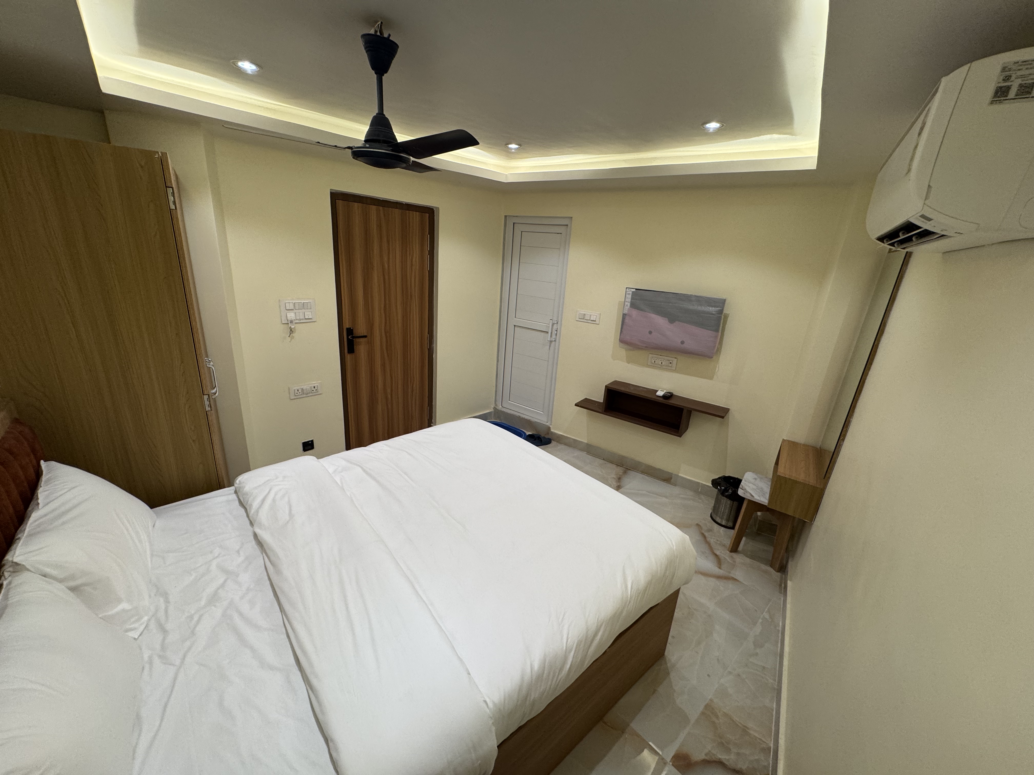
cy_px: 388
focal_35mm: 14
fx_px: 418
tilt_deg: -17.9
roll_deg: -3.4
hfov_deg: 102.1
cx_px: 517
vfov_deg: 85.7
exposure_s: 1/100
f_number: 2.2
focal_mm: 2.22
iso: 160
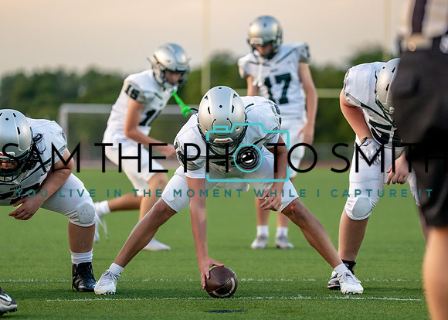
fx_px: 2761
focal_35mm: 217
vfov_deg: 6.6
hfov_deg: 9.3
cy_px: 145
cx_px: 250
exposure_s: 1/1000
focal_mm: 164
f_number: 2.8
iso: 1000
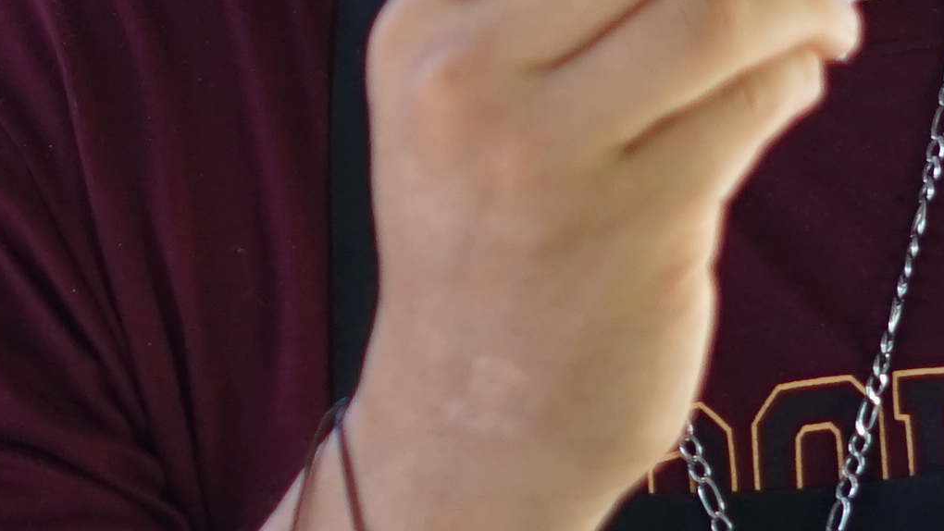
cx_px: -78
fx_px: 7710
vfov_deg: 3.9
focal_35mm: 308
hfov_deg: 7.0
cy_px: -2
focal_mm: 50
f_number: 1.8
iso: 400
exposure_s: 1/250
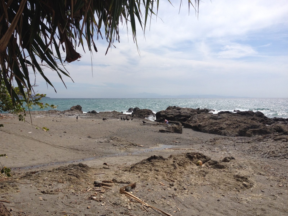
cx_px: 144
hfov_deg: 52.6
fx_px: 291
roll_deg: +0.3
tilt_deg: -5.2
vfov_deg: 40.7
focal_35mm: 35
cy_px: 108
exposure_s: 1/2762
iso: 50
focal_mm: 4.28
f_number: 2.4
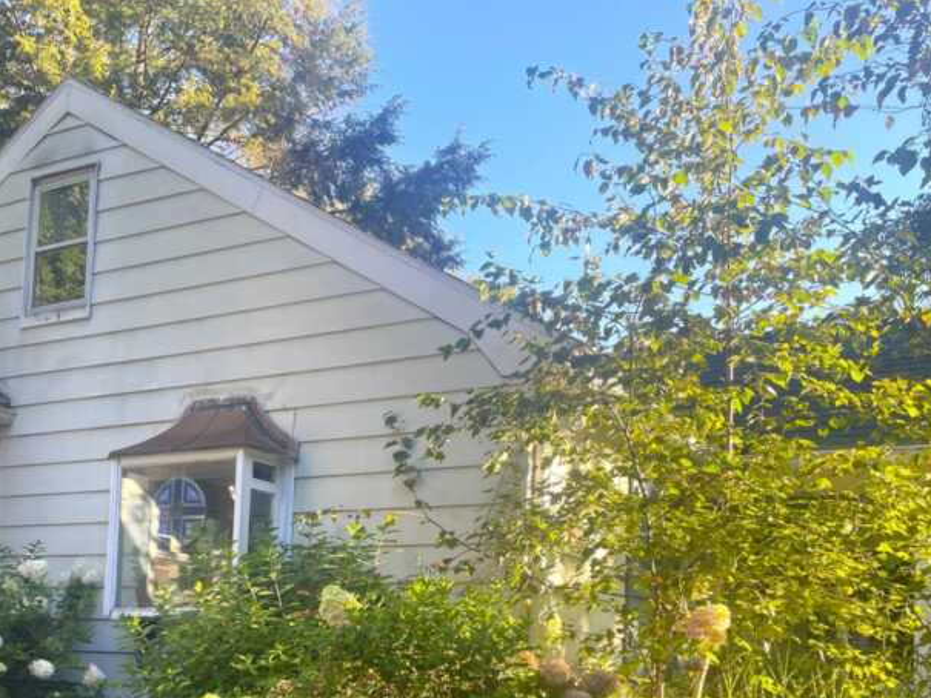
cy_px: 577
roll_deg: -2.4
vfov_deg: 31.9
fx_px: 1184
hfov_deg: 42.7
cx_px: 368
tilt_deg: +4.3
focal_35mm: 44
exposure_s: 1/344
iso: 32
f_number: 1.6
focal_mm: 4.2
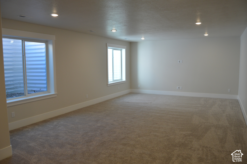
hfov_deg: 67.4
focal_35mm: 27
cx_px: 124
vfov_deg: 47.9
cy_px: 82
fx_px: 185
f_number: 5
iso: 400
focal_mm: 18
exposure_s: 1/100
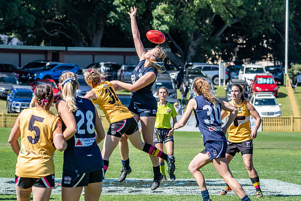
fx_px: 2258
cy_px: 100
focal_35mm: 270
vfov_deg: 5.1
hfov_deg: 7.6
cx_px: 150
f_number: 10
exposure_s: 1/1000
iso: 800
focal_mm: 180
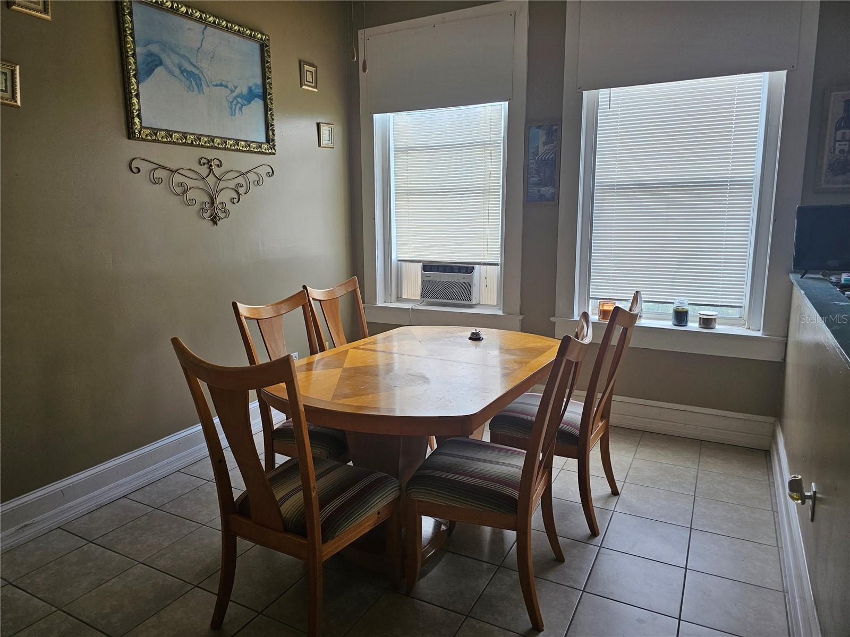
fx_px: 565
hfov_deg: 73.9
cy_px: 318
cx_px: 425
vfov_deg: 58.9
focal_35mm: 23
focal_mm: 6.3
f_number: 1.7
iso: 80
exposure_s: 1/180
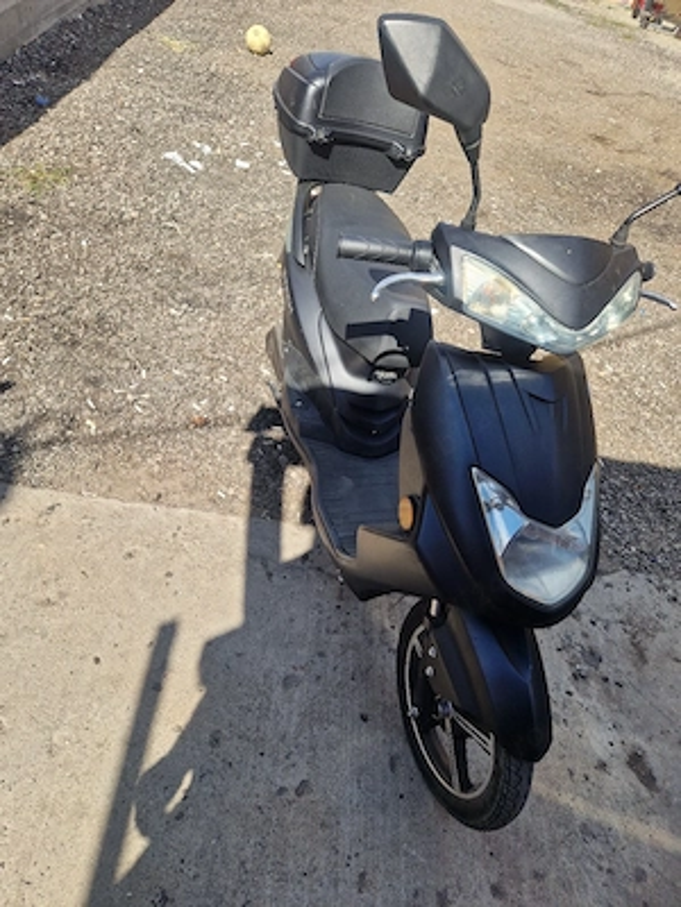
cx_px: 340
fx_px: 603
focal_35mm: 23
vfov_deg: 73.9
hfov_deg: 58.9
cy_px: 454
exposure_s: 1/833
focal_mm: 5.4
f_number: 1.8
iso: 50
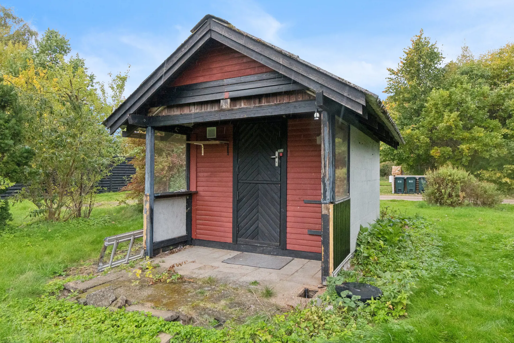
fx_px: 321
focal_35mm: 22
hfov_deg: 77.3
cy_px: 172
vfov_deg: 56.1
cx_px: 257
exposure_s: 1/125
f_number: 8
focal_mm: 15
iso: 2500
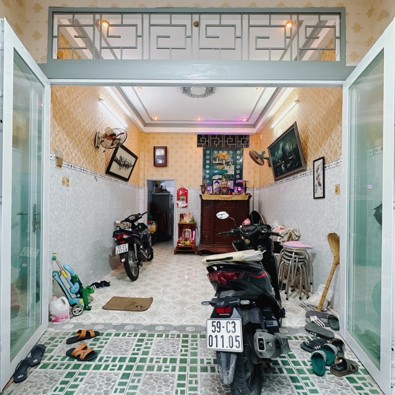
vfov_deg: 83.9
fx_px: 219
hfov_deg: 84.0
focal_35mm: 17
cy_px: 208
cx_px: 196
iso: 320
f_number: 2.2
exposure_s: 1/50
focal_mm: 2.22
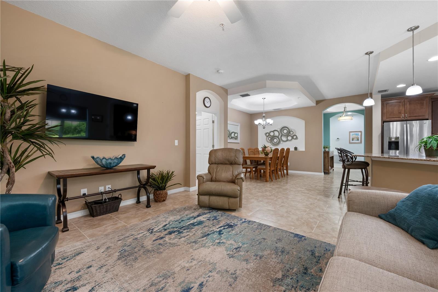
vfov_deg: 77.3
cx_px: 219
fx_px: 182
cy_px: 146
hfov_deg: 100.4
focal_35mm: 15
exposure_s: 1/8
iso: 400
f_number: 8
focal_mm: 15
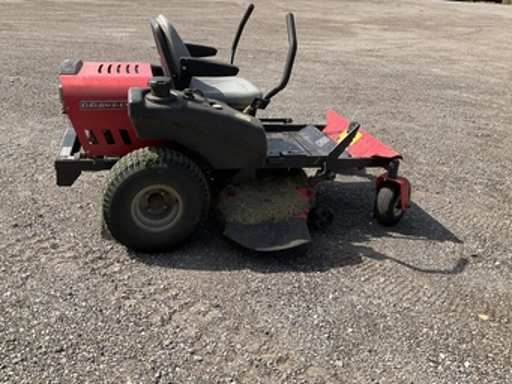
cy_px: 160
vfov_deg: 41.7
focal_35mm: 34
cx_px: 228
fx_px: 503
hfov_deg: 53.8
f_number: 1.8
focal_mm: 3
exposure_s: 1/1377
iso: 25
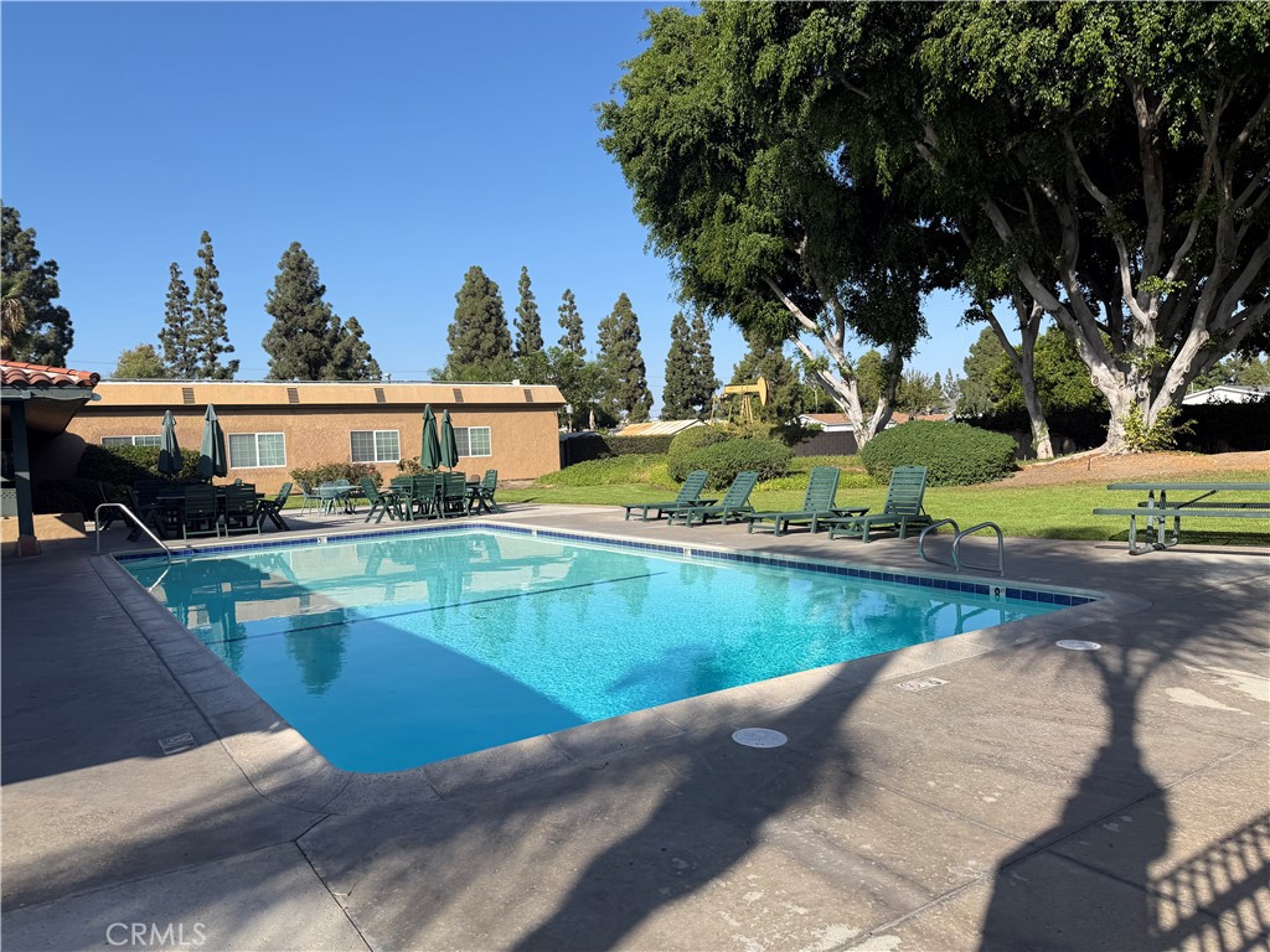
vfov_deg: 56.8
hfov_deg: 71.6
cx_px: 635
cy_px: 476
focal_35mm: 24
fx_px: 881
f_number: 1.78
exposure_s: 1/4405
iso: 80
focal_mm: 6.76
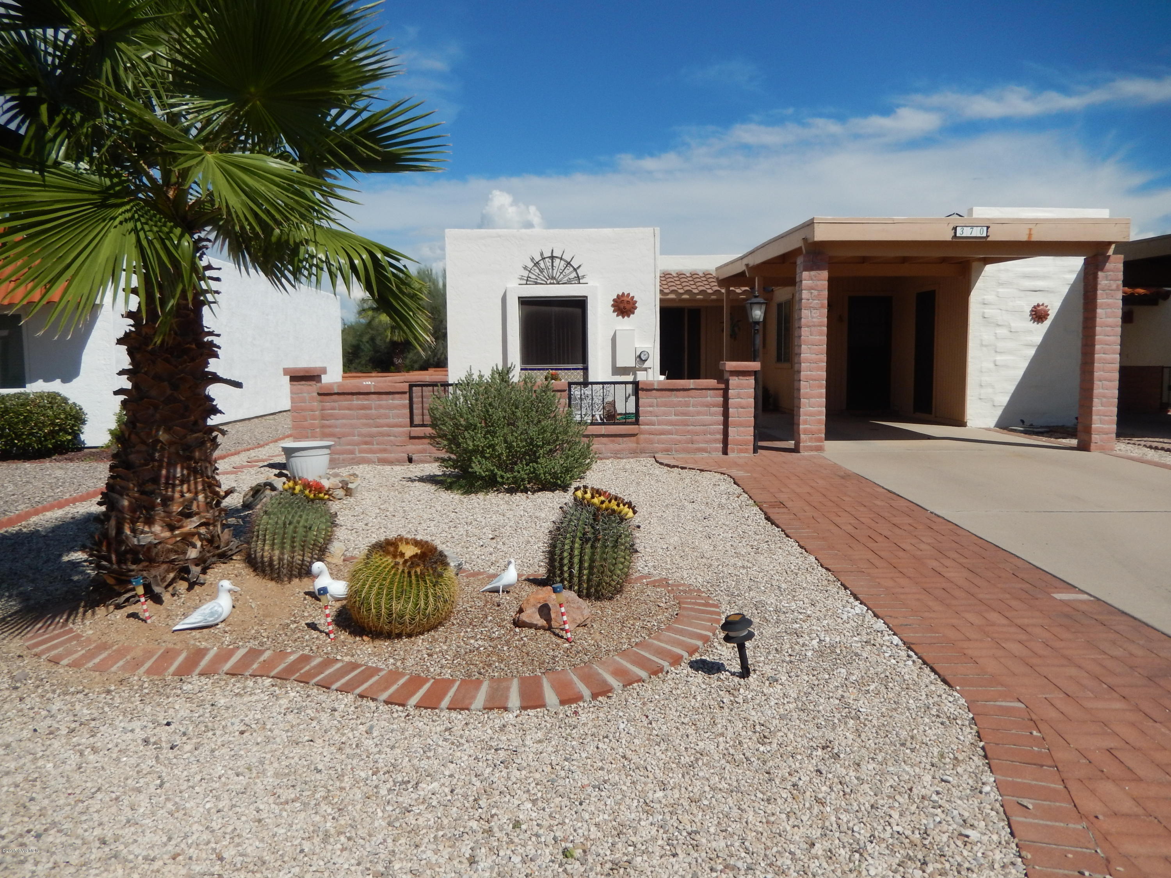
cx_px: 586
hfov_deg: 69.4
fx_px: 846
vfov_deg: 54.9
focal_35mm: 25
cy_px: 439
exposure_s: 1/800
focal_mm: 4.5
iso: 125
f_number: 6.8
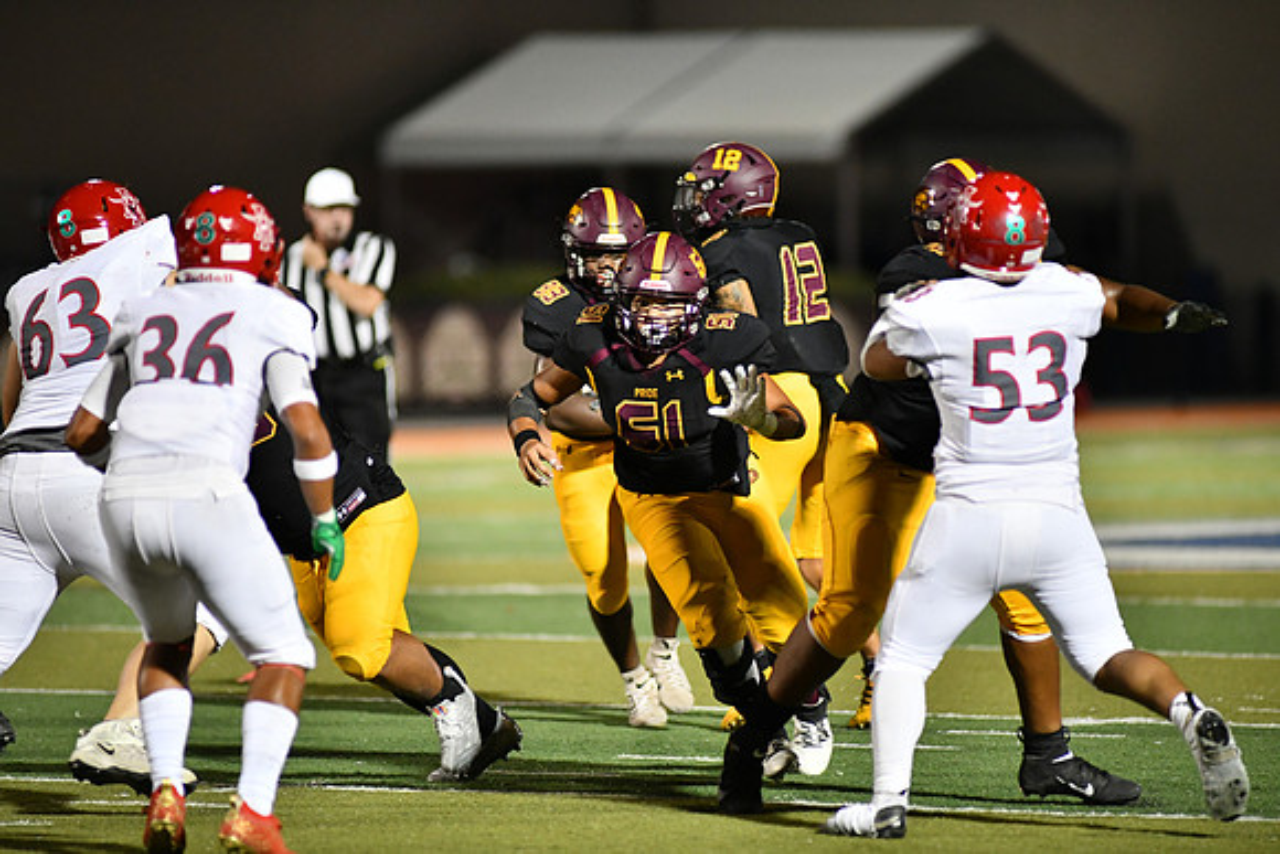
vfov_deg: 4.6
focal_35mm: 300
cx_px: 640
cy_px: 427
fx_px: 10669
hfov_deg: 6.9
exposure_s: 1/1000
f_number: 2.8
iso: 4000
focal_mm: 300
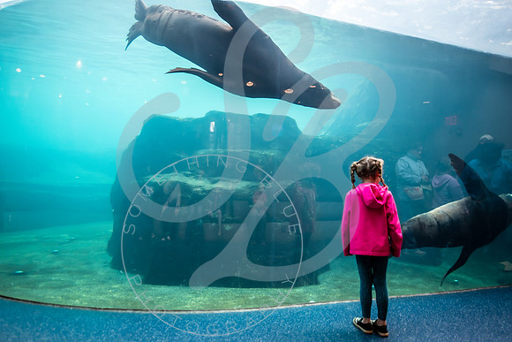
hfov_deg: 73.7
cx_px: 256
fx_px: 341
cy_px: 171
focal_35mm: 24
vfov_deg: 53.2
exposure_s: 1/250
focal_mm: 24
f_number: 2.8
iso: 800
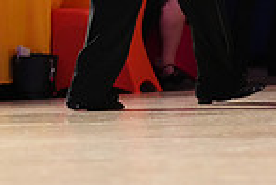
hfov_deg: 4.2
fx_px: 3718
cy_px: -148
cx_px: 380
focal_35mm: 484
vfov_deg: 2.8
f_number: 2.8
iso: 4000
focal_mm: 122
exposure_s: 1/500
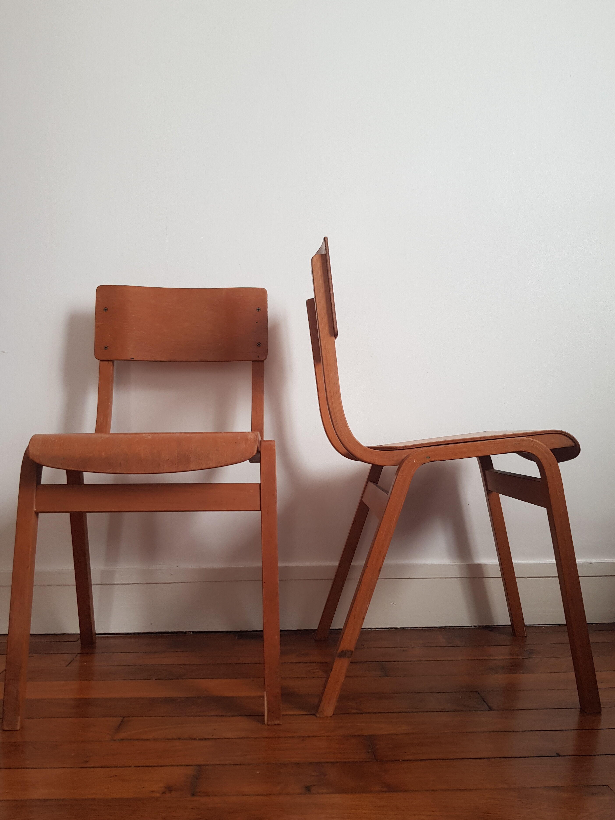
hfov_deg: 49.7
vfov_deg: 63.4
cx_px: 303
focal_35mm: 28
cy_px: 428
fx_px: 663
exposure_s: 1/60
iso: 64
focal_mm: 4.2
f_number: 1.7
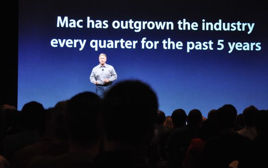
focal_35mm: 122
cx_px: 105
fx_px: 891
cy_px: 68
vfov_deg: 10.7
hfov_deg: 17.1
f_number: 5.3
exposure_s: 1/30
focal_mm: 62
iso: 1800
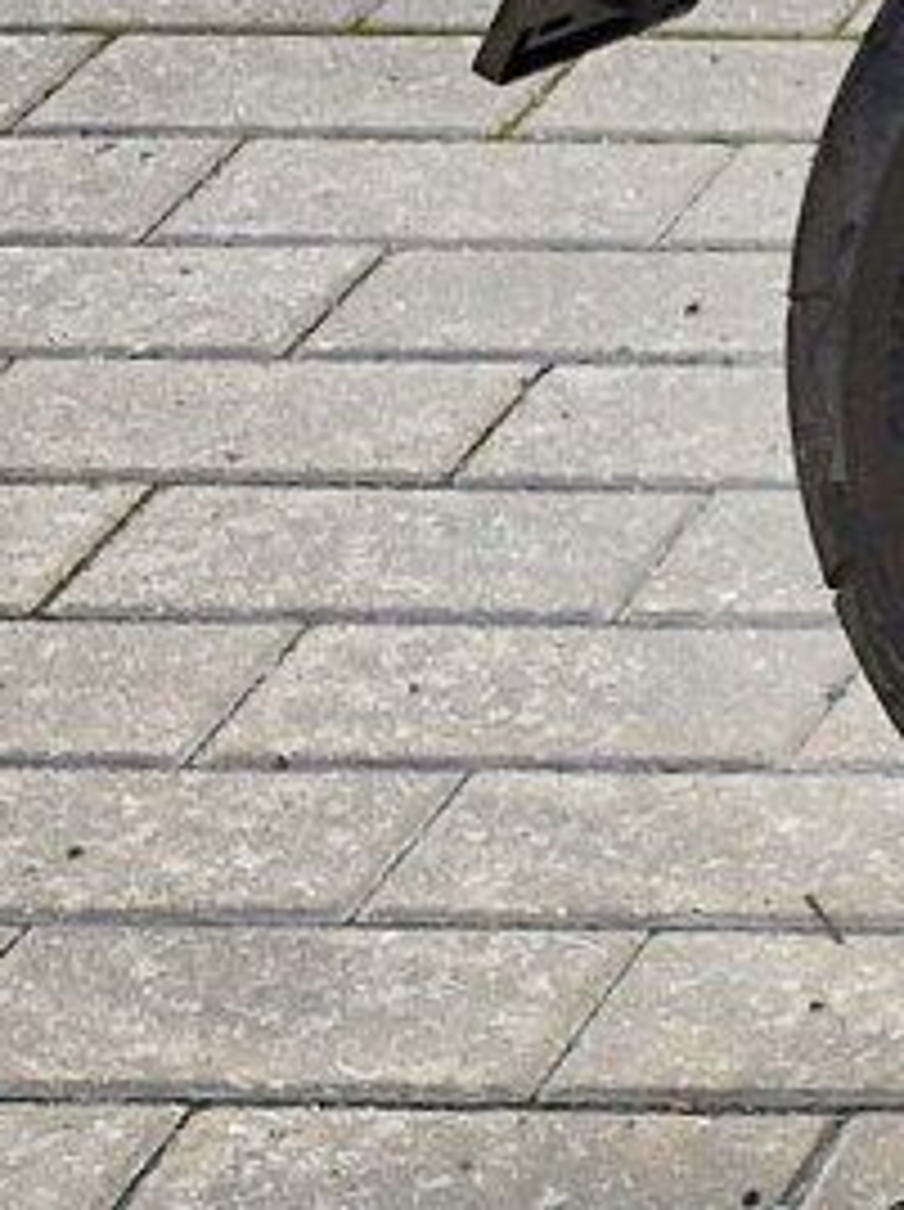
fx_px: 5829
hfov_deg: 6.9
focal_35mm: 167
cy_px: 331
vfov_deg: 11.8
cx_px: 3562
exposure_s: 1/180
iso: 50
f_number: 1.8
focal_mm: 5.54
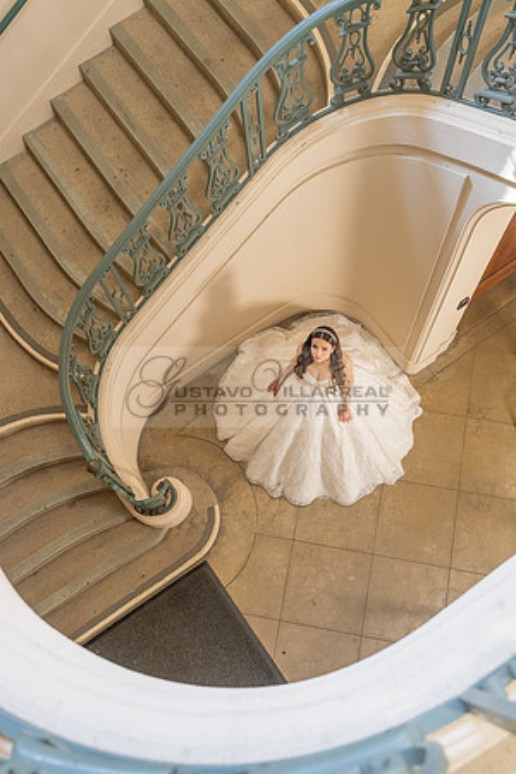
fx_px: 774
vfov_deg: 53.1
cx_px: 275
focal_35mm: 36
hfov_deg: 36.9
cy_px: 387
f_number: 2.8
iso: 1000
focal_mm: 24
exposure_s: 1/200
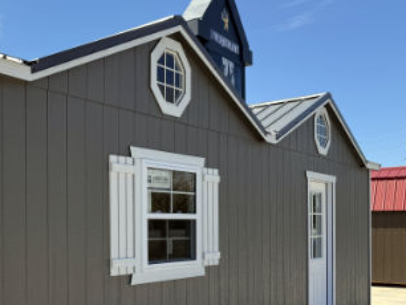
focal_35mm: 47
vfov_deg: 30.4
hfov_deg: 37.5
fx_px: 552
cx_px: 33
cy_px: 227
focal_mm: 6.8
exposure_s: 1/3953
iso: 80
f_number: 1.8
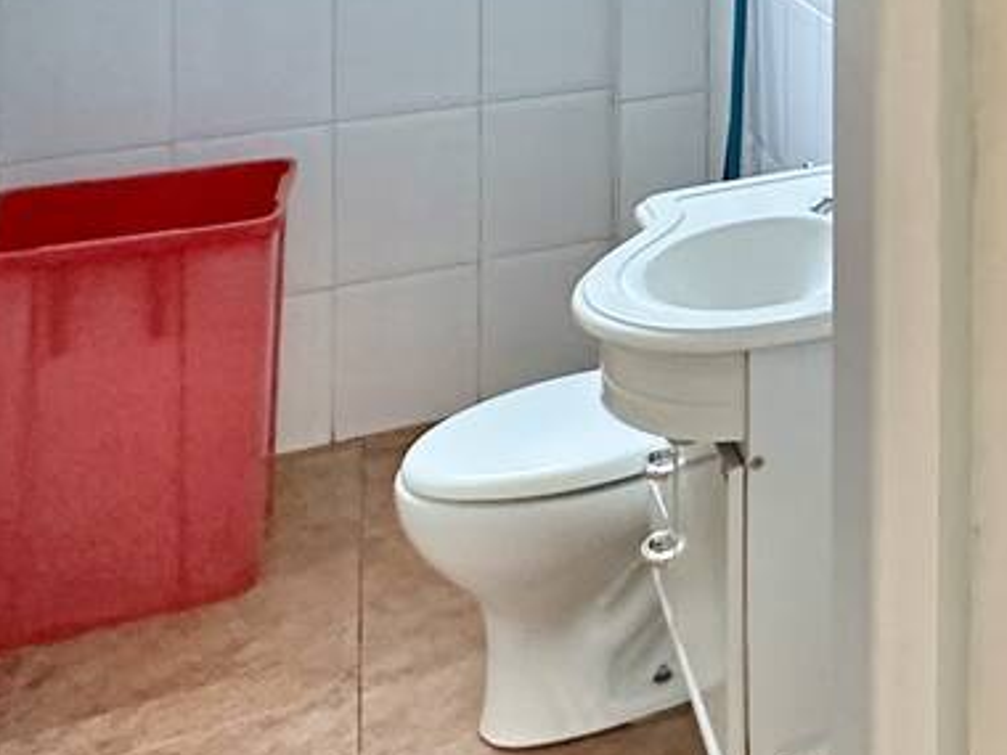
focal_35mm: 53
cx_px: 1473
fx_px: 1542
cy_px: -299
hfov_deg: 26.9
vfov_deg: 23.4
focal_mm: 2.22
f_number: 2.2
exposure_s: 1/91
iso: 320
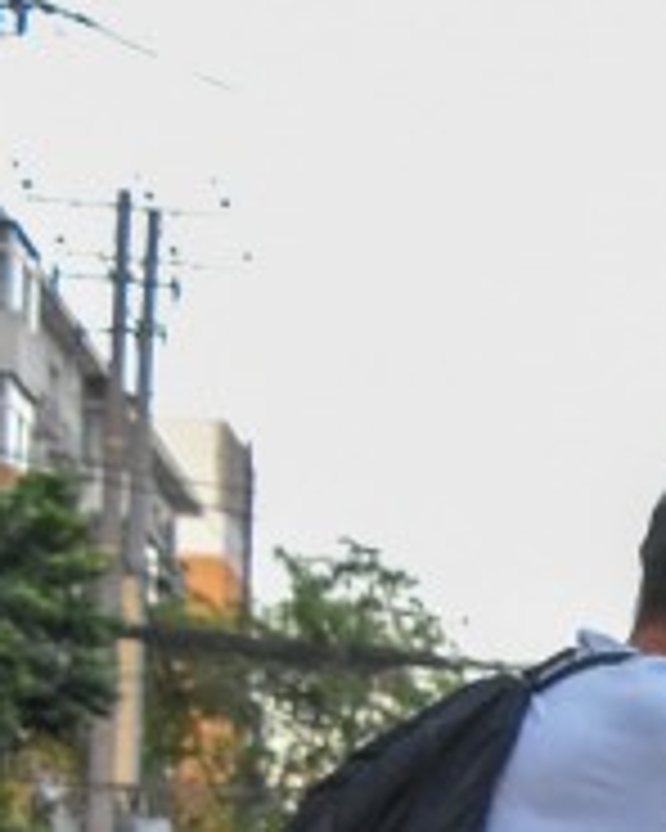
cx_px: 2192
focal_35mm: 148
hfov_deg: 8.3
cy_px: 1250
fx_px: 3647
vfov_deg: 12.4
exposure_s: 1/500
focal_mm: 18
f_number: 3.5
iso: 2000
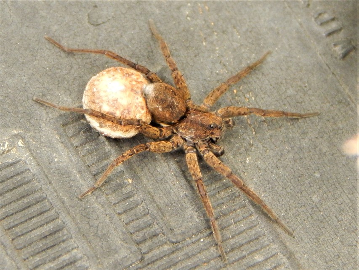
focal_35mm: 207
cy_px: 135
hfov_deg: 9.6
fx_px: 2147
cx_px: 180
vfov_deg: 7.2
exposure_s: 1/200
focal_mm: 37.1
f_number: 5.4
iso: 400
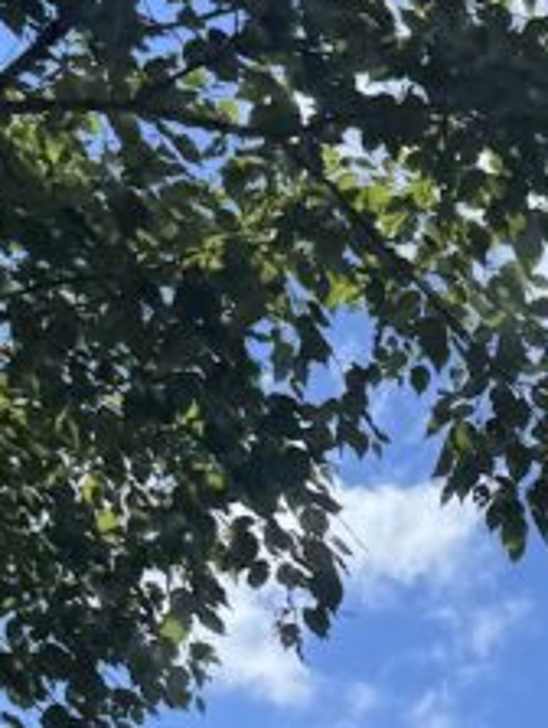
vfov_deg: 16.5
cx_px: 760
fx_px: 2315
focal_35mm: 110
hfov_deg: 12.9
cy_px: 1048
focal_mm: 6.76
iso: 80
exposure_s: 1/345
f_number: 1.78
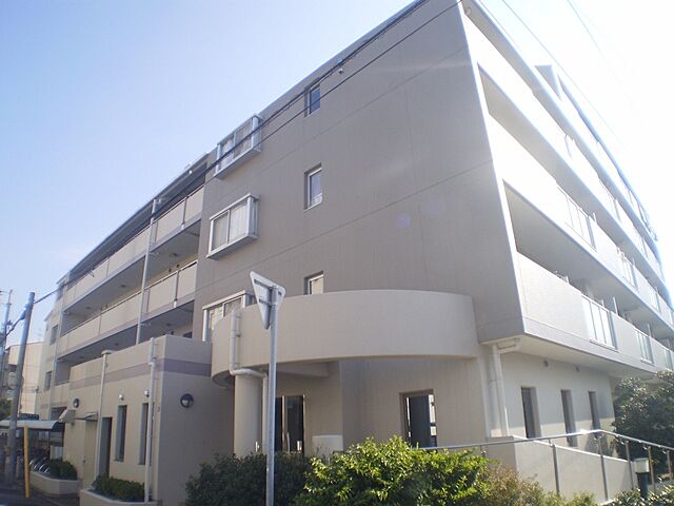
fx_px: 701
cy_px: 253
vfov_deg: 39.7
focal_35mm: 36
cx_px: 337
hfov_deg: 51.4
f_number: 3.1
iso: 64
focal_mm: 6.3
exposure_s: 1/800
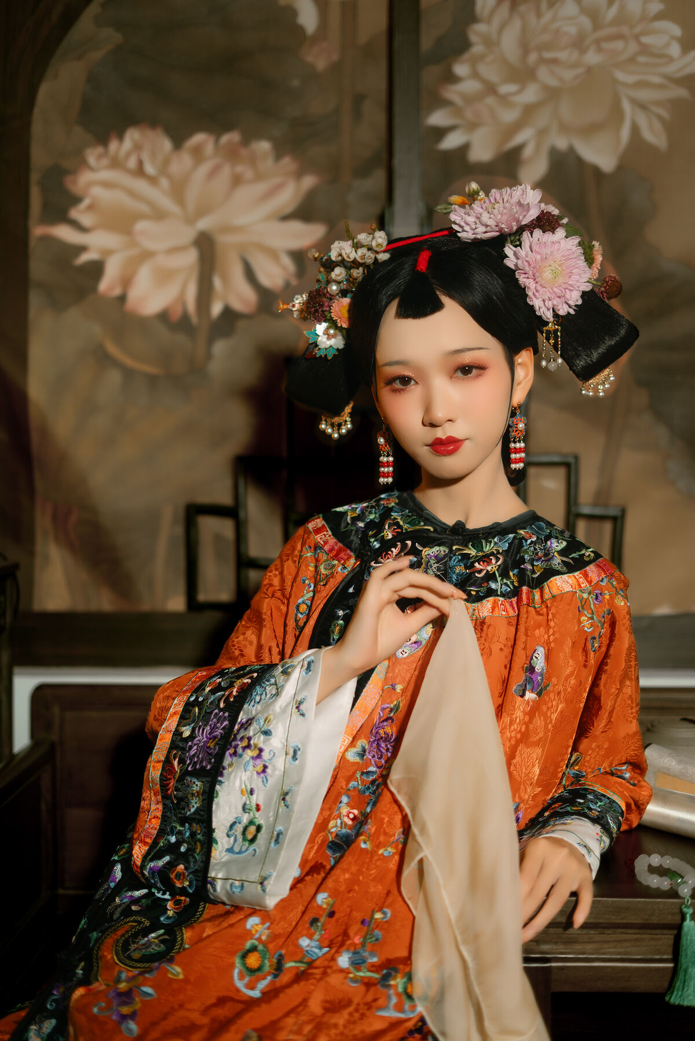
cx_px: 348
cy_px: 520
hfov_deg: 27.0
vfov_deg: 39.6
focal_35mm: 50
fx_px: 1447
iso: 100
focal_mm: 50
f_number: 2
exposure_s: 1/160
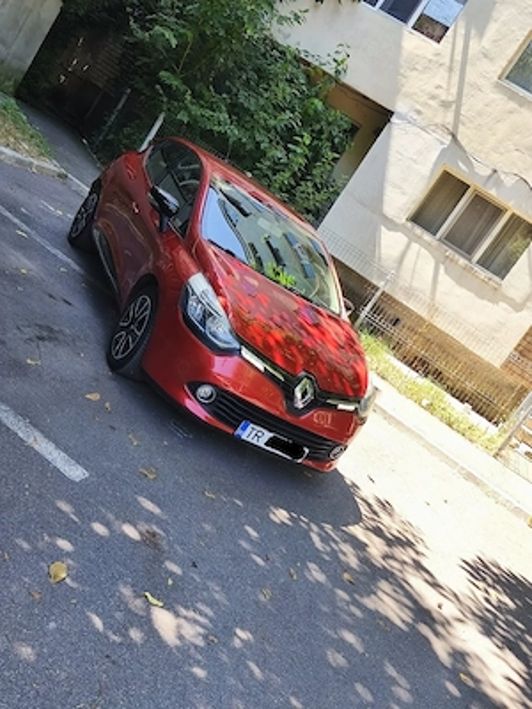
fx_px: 717
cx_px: 266
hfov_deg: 40.7
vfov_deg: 52.6
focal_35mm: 35
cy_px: 354
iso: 50
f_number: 1.65
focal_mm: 6.18
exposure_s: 1/145
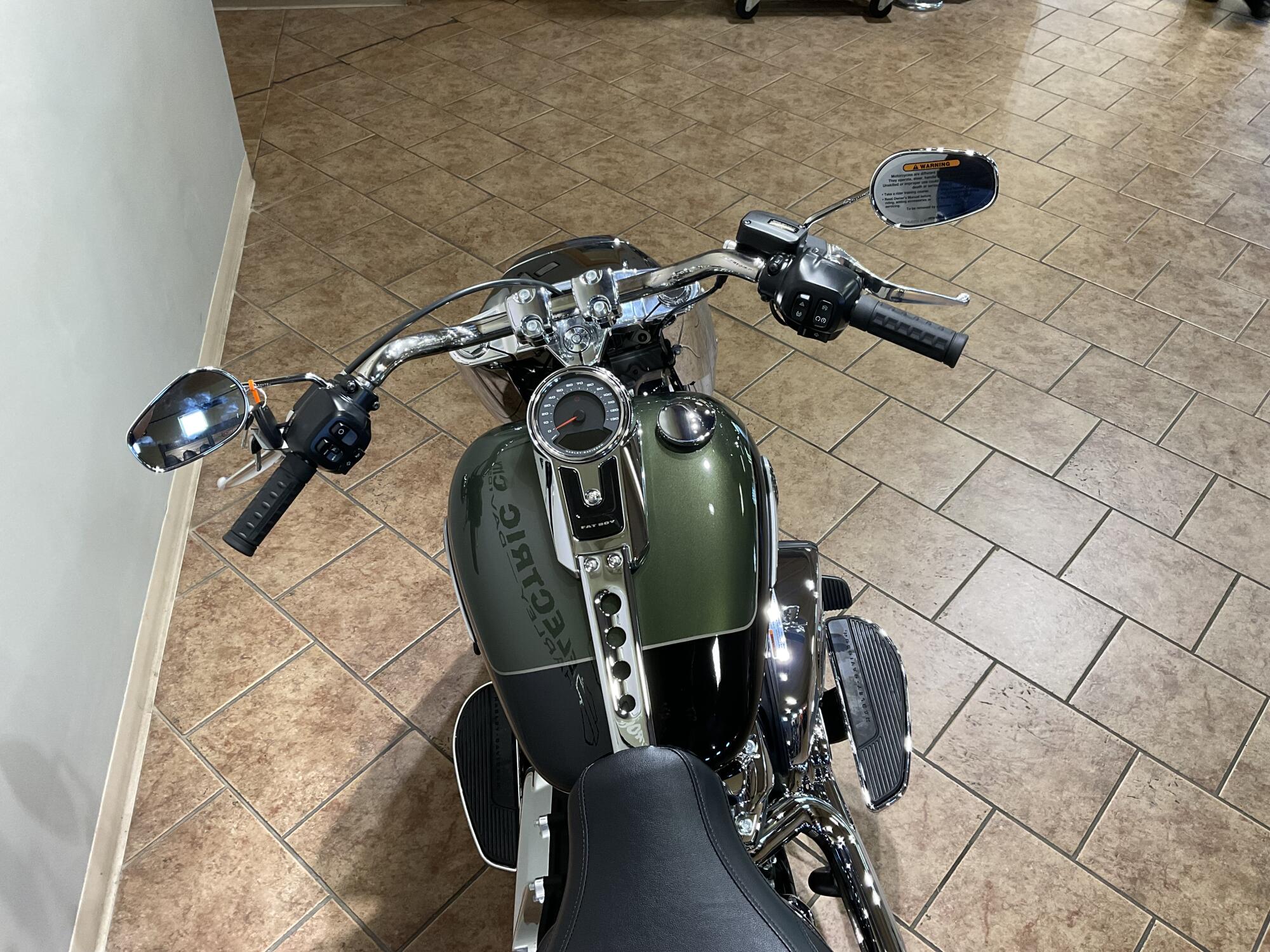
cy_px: 476
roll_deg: -2.7
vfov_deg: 48.2
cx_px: 635
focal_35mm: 29
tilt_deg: -44.4
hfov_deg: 61.7
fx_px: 1064
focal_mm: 3
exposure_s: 1/60
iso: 80
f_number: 1.8
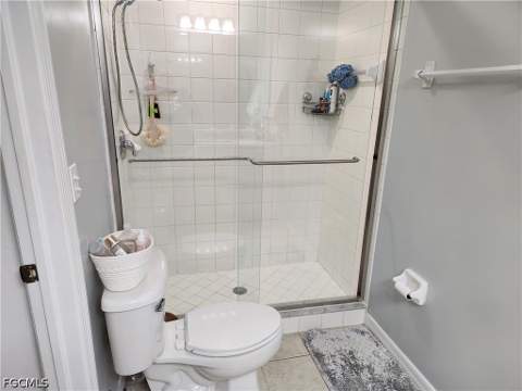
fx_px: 347
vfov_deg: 58.9
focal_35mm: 23
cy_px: 196
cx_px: 261
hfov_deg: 73.9
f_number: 1.8
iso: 320
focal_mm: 5.4
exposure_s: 1/120
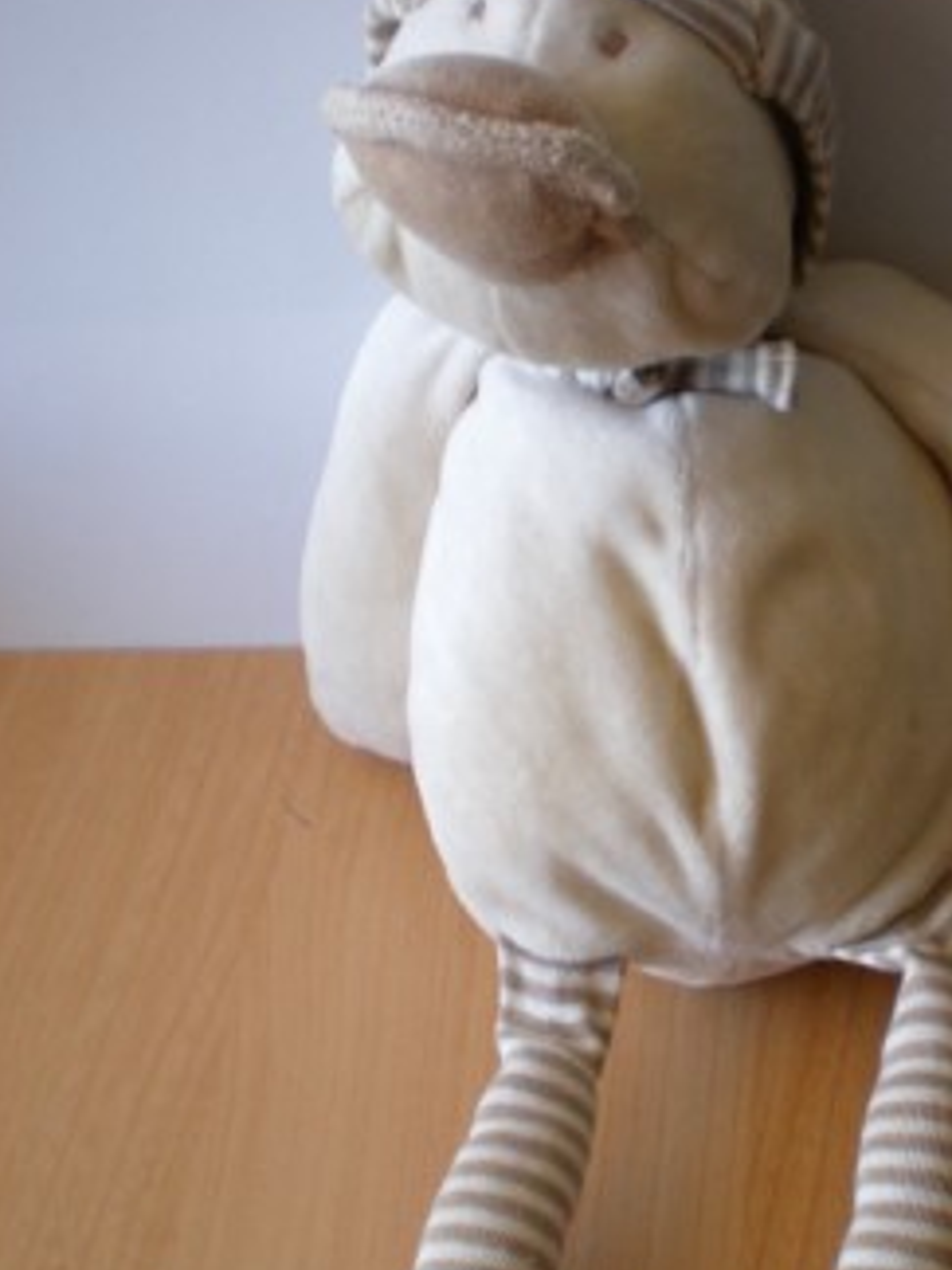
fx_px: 2237
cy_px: 835
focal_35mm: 61
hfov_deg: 23.8
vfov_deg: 31.5
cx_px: 717
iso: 125
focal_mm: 6.3
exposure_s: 1/60.3
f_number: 3.1
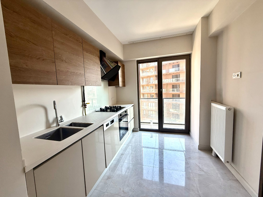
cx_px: 132
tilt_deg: -3.9
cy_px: 98
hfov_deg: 102.1
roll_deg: +2.7
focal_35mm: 14
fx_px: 106
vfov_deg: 85.7
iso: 64
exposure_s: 1/99
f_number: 2.2
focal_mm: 2.22
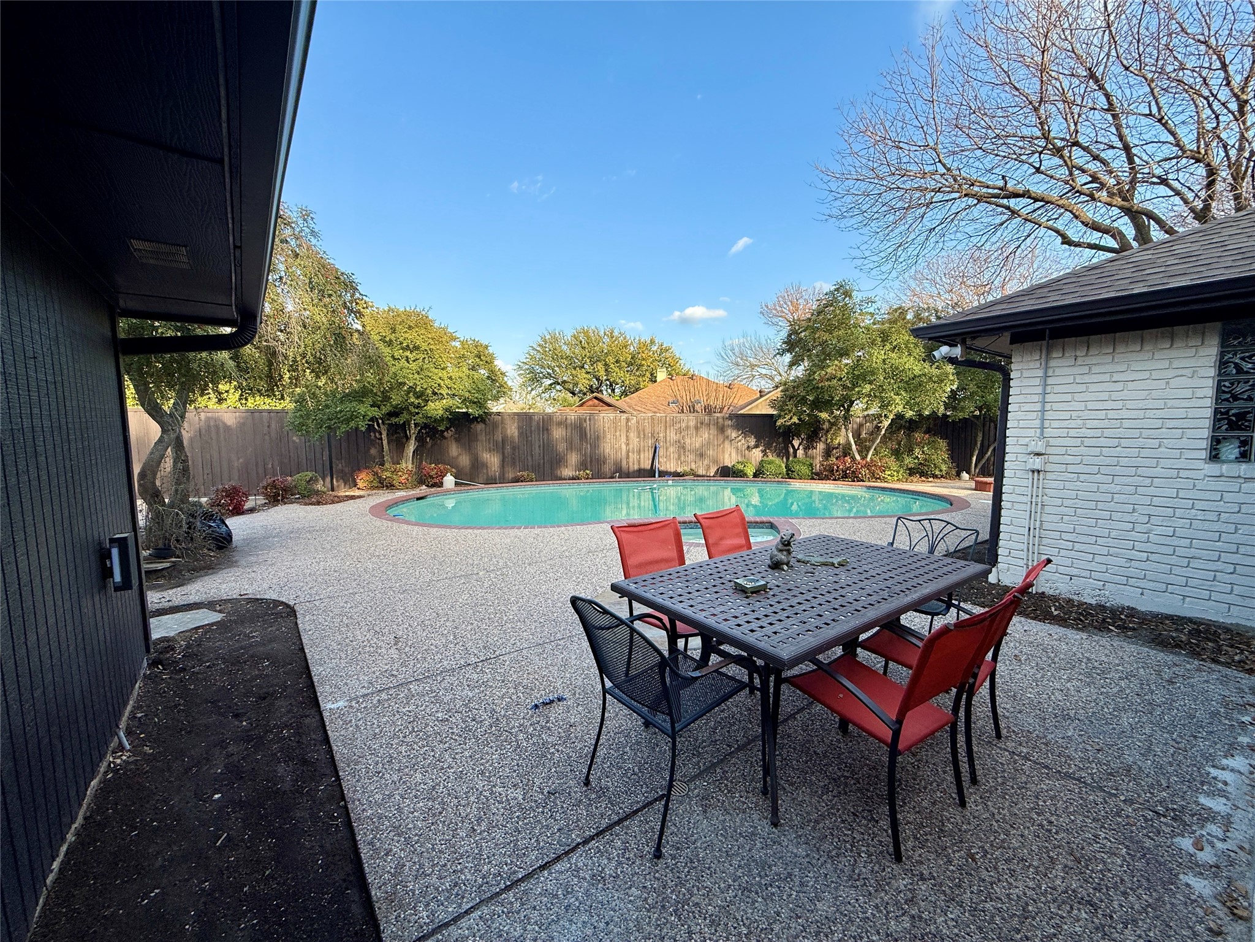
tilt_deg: -4.5
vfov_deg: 85.7
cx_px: 628
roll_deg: +0.4
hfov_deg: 102.1
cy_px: 471
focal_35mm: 14
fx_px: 508
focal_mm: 2.22
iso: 50
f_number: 2.2
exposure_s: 1/644
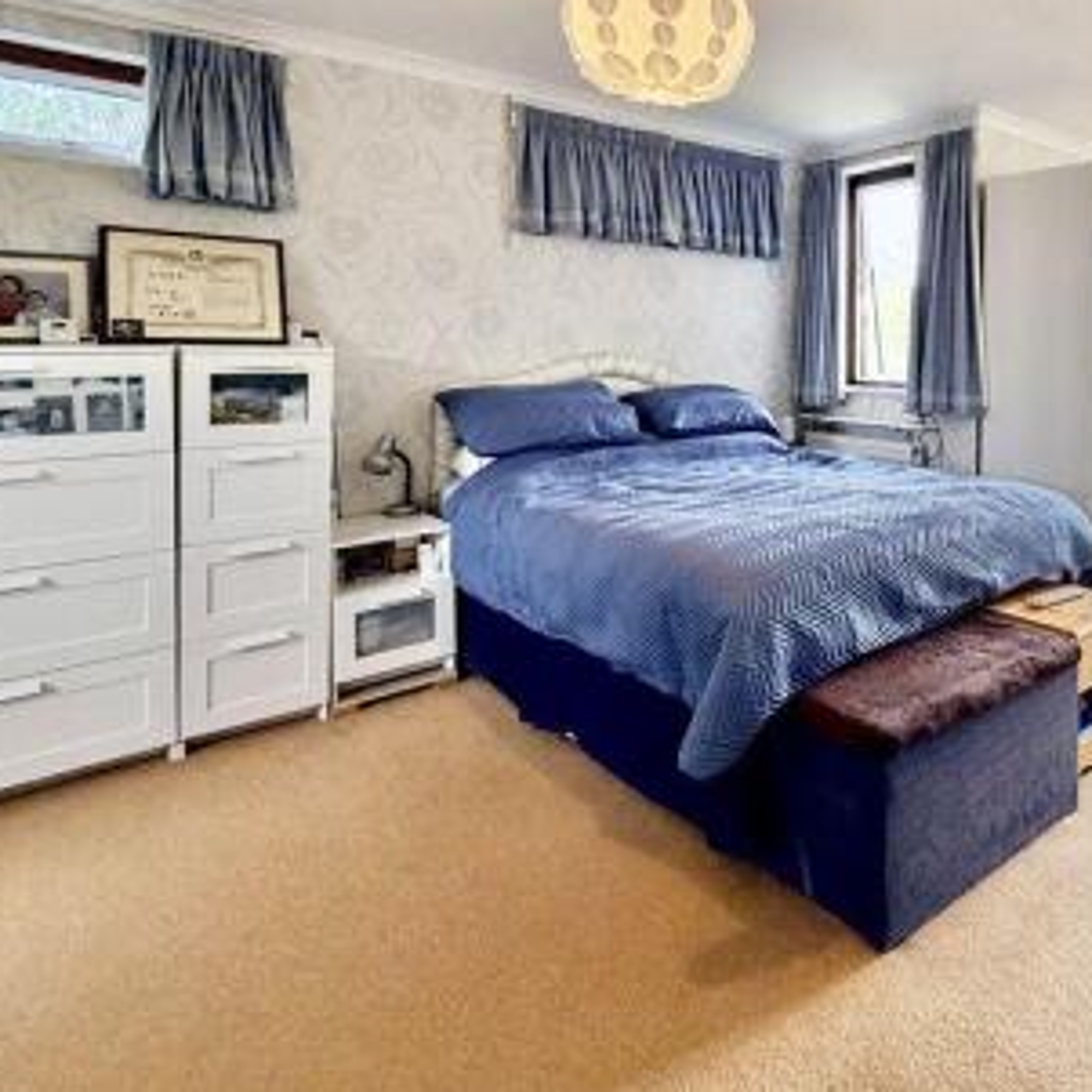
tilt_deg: -1.2
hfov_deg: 60.3
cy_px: 354
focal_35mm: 24
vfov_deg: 63.2
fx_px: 857
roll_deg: +0.1
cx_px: 858
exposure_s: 1/121
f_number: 2.2
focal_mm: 2.22
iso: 200
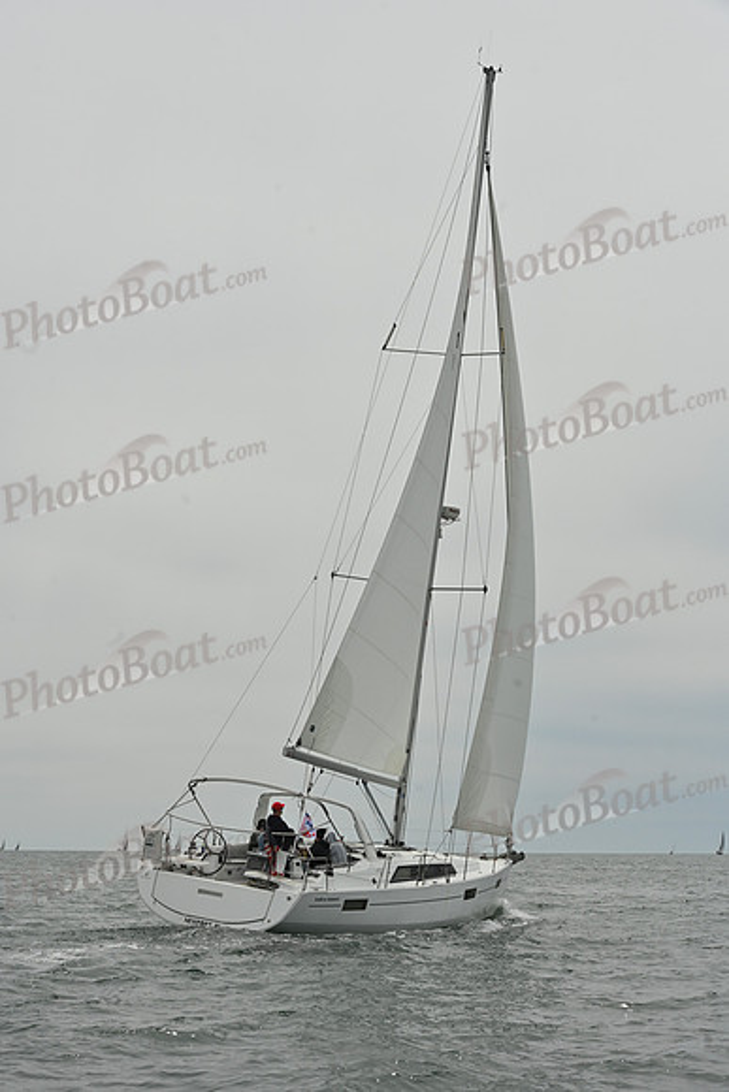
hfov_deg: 19.5
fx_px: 2125
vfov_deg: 28.8
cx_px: 364
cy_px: 546
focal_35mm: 70
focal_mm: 70
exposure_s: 1/2000
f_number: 10
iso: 320
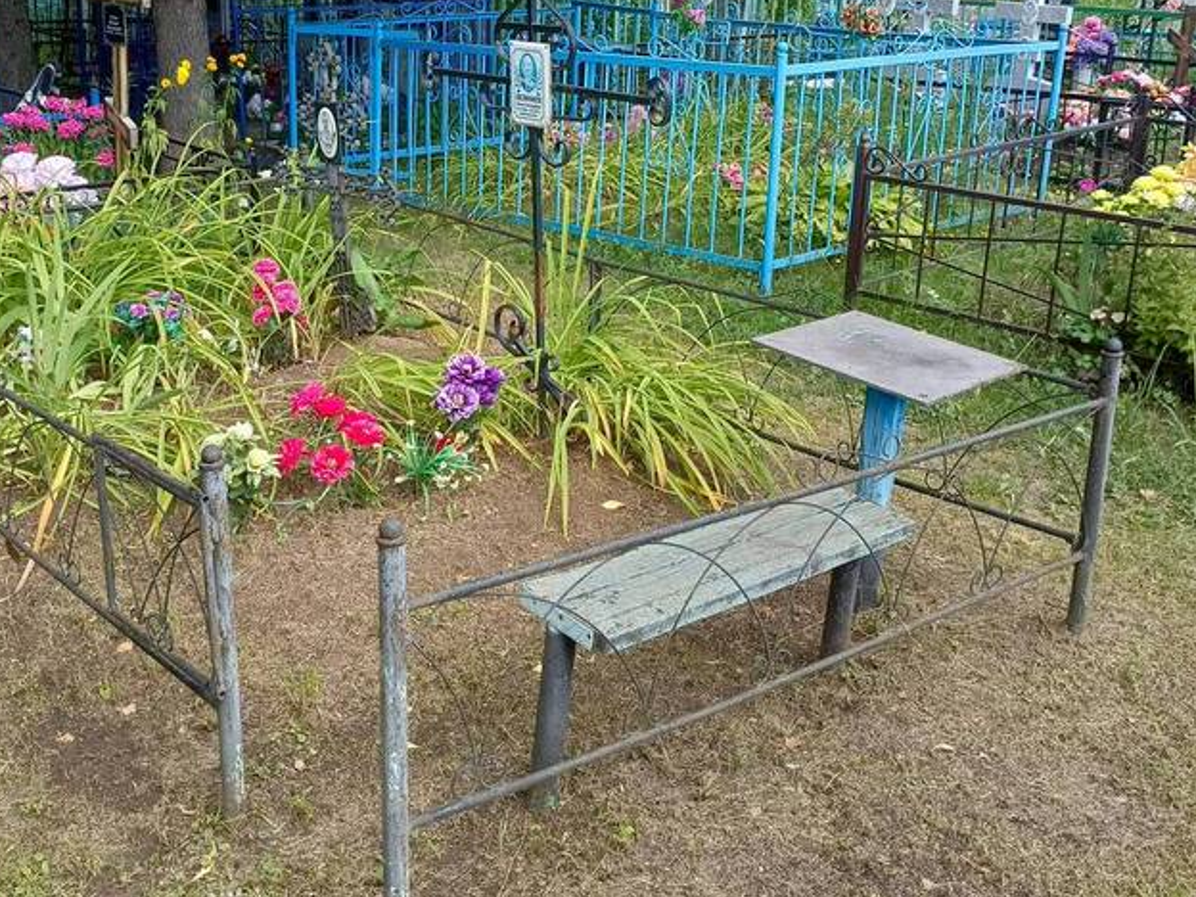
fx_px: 1417
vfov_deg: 35.0
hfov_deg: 45.6
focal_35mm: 41
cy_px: 347
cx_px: 498
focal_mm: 4.76
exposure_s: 1/295
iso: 112
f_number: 1.69
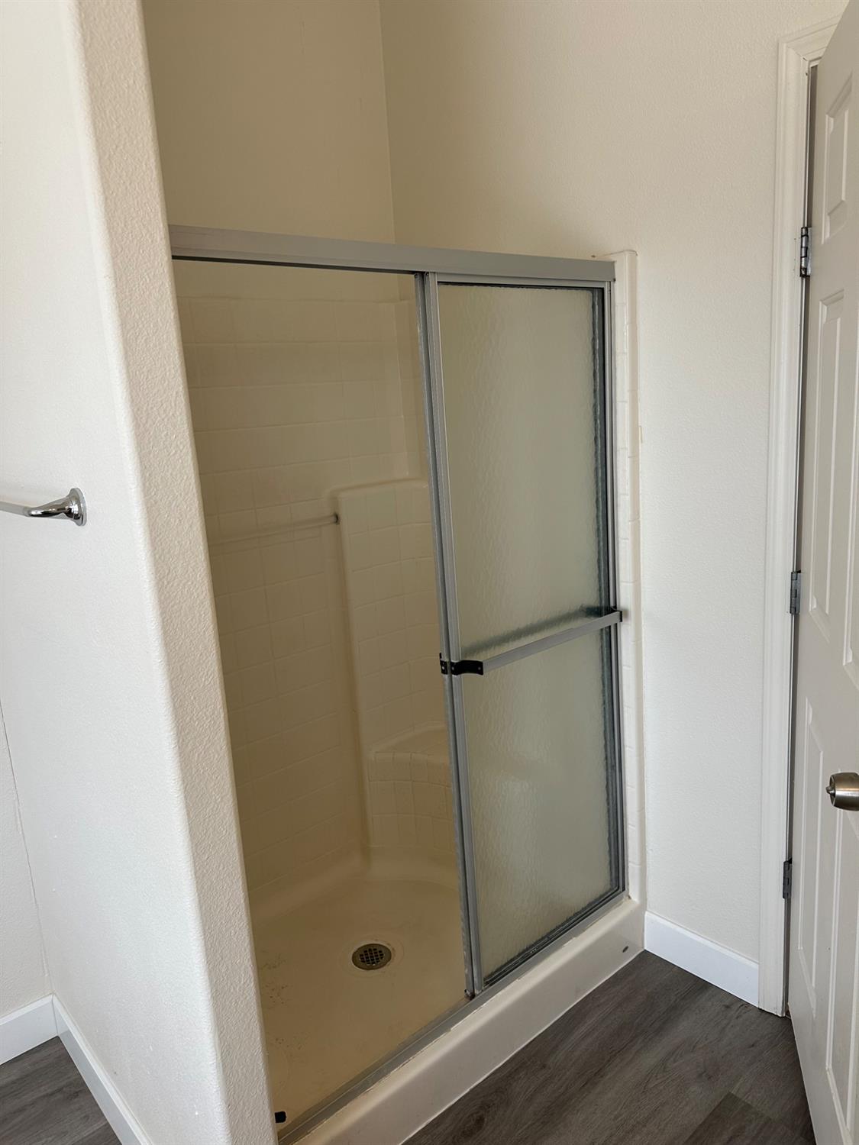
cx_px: 430
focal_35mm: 24
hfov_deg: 56.8
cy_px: 572
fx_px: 794
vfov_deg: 71.6
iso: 80
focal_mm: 6.86
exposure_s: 1/529
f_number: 1.78
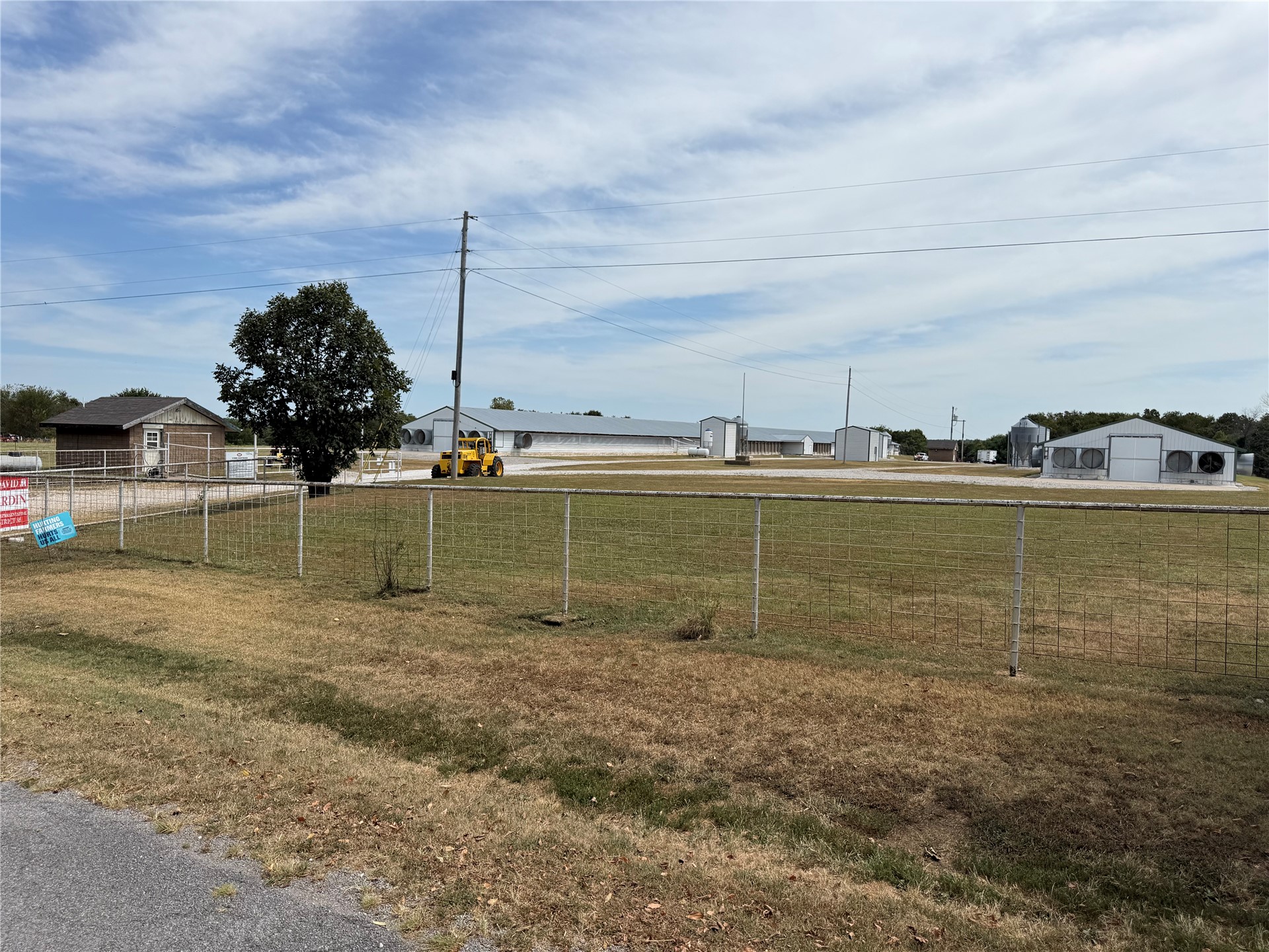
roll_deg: -2.4
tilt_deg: -2.2
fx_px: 880
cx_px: 634
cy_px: 476
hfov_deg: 71.6
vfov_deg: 56.8
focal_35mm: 24
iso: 80
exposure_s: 1/7353
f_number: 1.78
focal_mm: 6.76
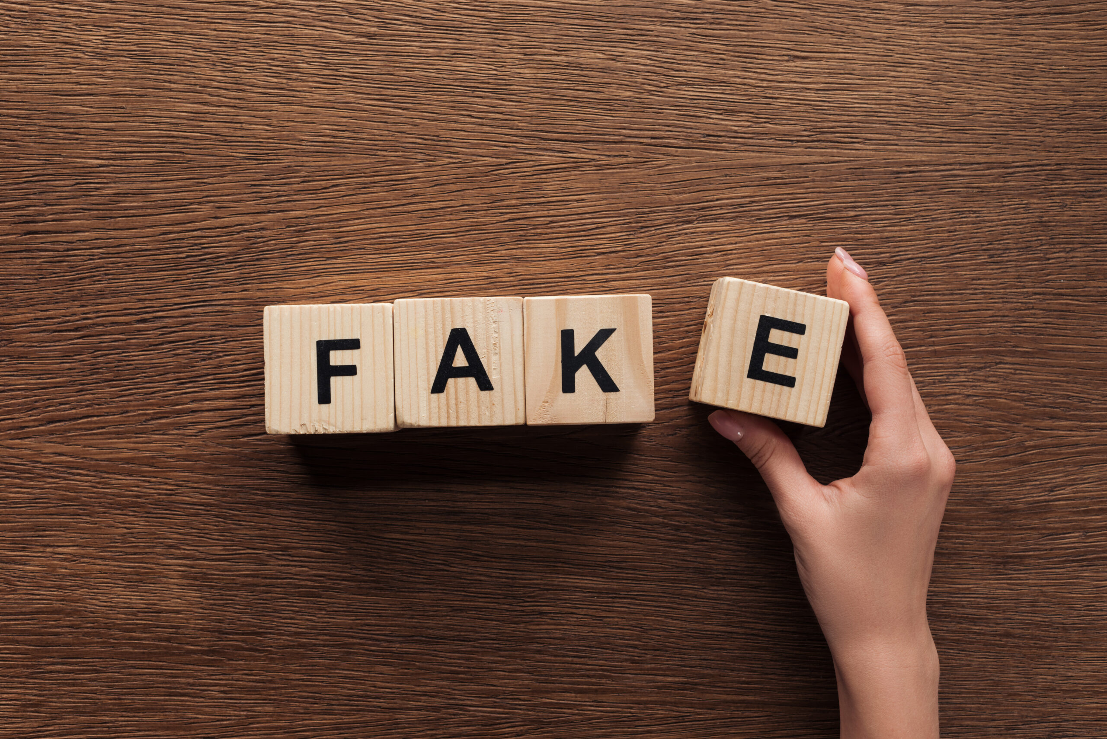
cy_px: 370
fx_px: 1538
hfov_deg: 39.6
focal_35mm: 50
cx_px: 554
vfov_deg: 27.0
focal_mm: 50
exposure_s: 1/160
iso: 125
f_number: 9
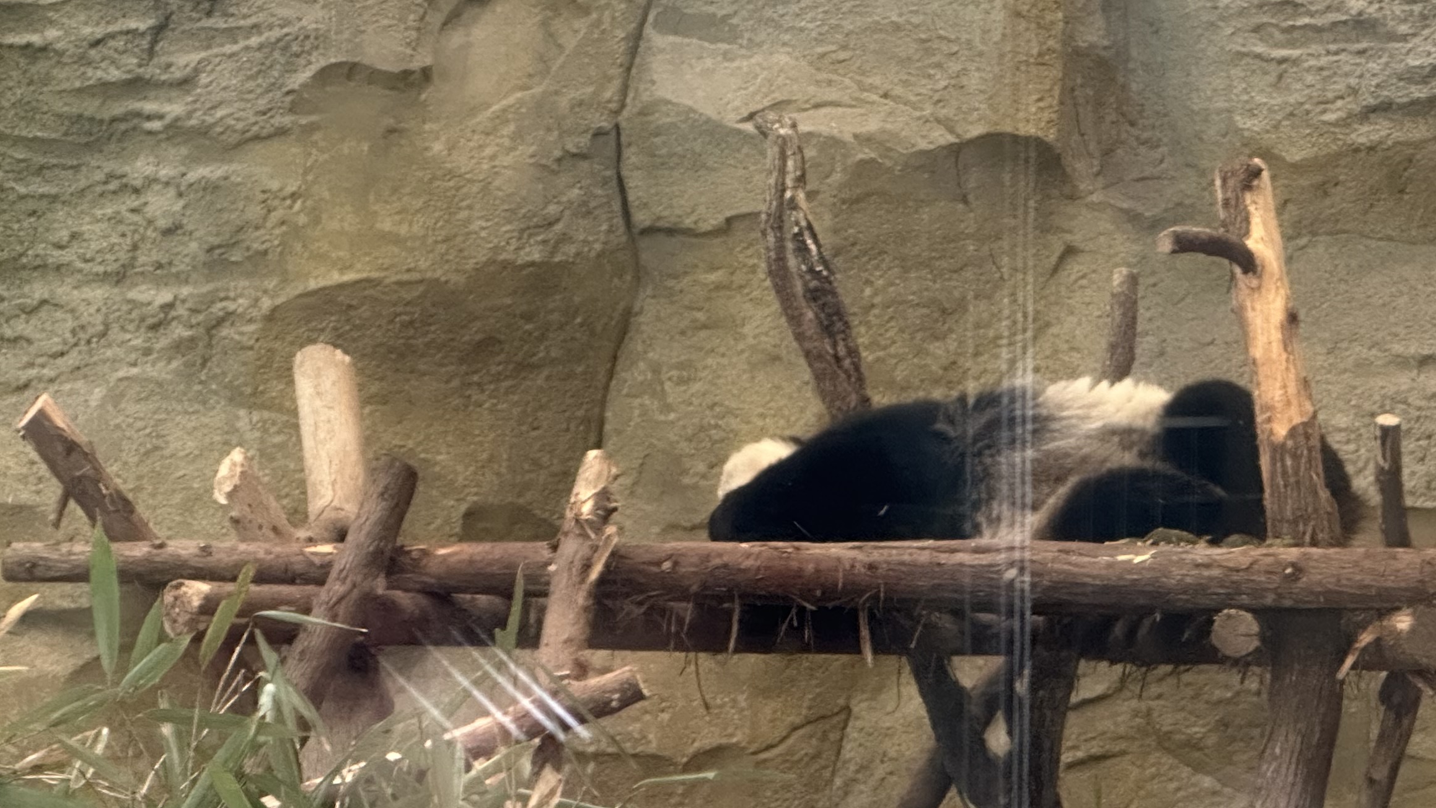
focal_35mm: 146
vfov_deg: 8.3
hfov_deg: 14.7
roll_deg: -0.8
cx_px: 891
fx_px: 5559
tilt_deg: +6.8
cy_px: 416
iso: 320
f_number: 2.8
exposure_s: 1/60
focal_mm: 9
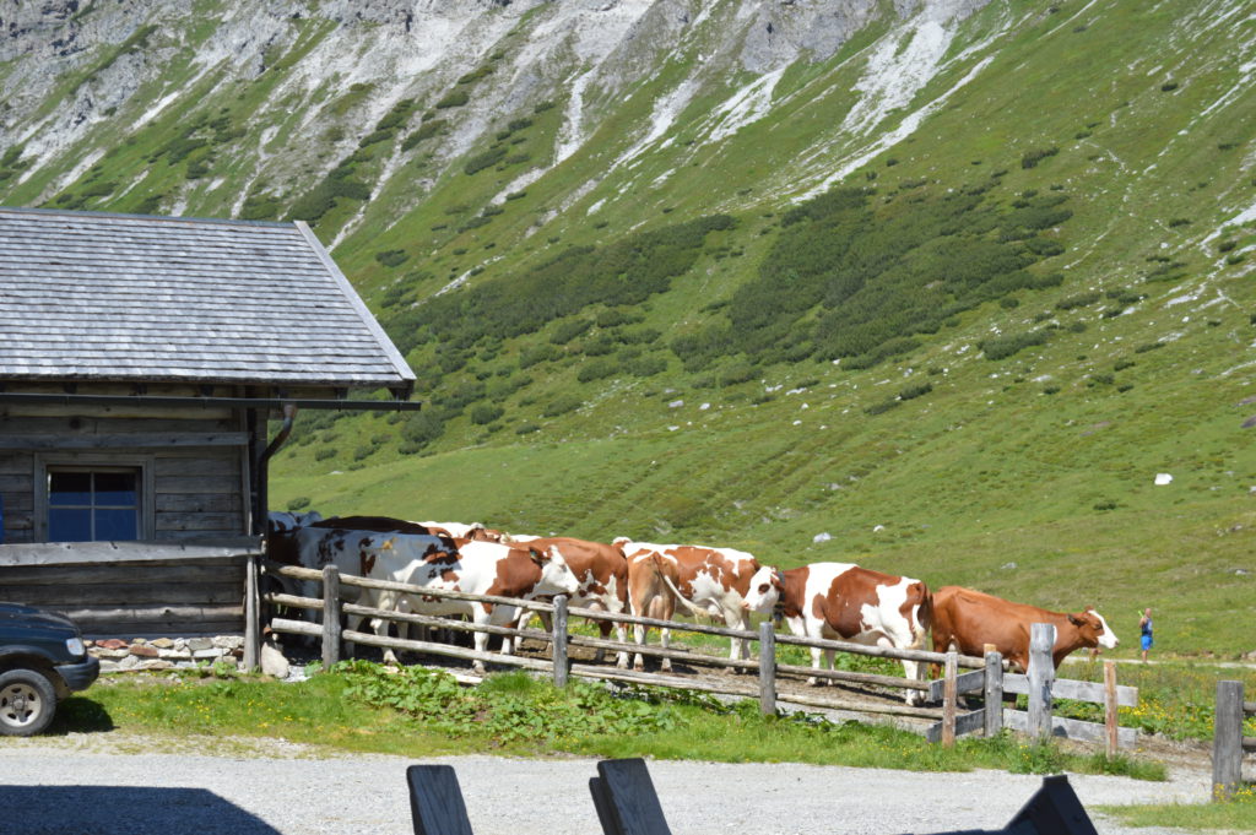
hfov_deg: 29.3
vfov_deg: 19.7
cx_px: 628
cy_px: 418
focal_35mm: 69
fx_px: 2405
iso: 100
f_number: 8
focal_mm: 46
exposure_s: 1/250
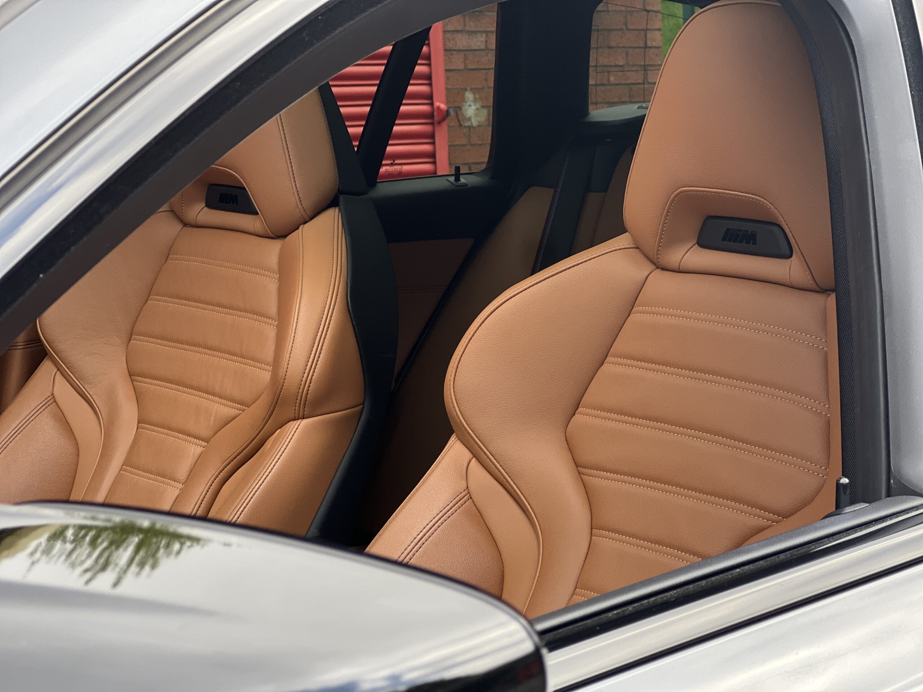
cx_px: 462
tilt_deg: -4.7
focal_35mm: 77
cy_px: 346
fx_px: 2053
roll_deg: +2.4
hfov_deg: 25.3
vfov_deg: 19.1
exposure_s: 1/121
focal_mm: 9
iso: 64
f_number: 2.8
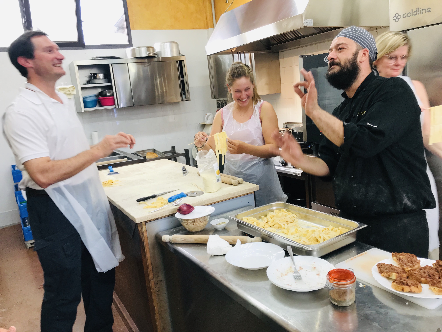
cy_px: 166
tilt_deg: -10.7
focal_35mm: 28
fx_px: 358
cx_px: 221
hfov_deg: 63.4
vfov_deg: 49.7
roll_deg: +6.1
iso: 25
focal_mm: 3.99
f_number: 1.8
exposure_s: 1/50
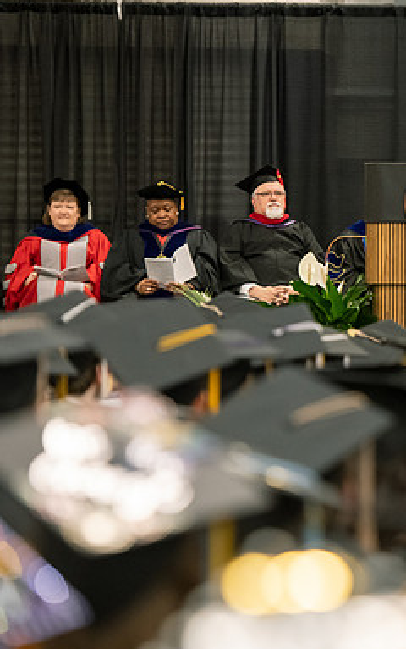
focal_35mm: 216
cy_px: 324
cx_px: 450
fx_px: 3817
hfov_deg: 6.1
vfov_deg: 9.7
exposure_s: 1/200
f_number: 3.5
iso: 3200
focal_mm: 140
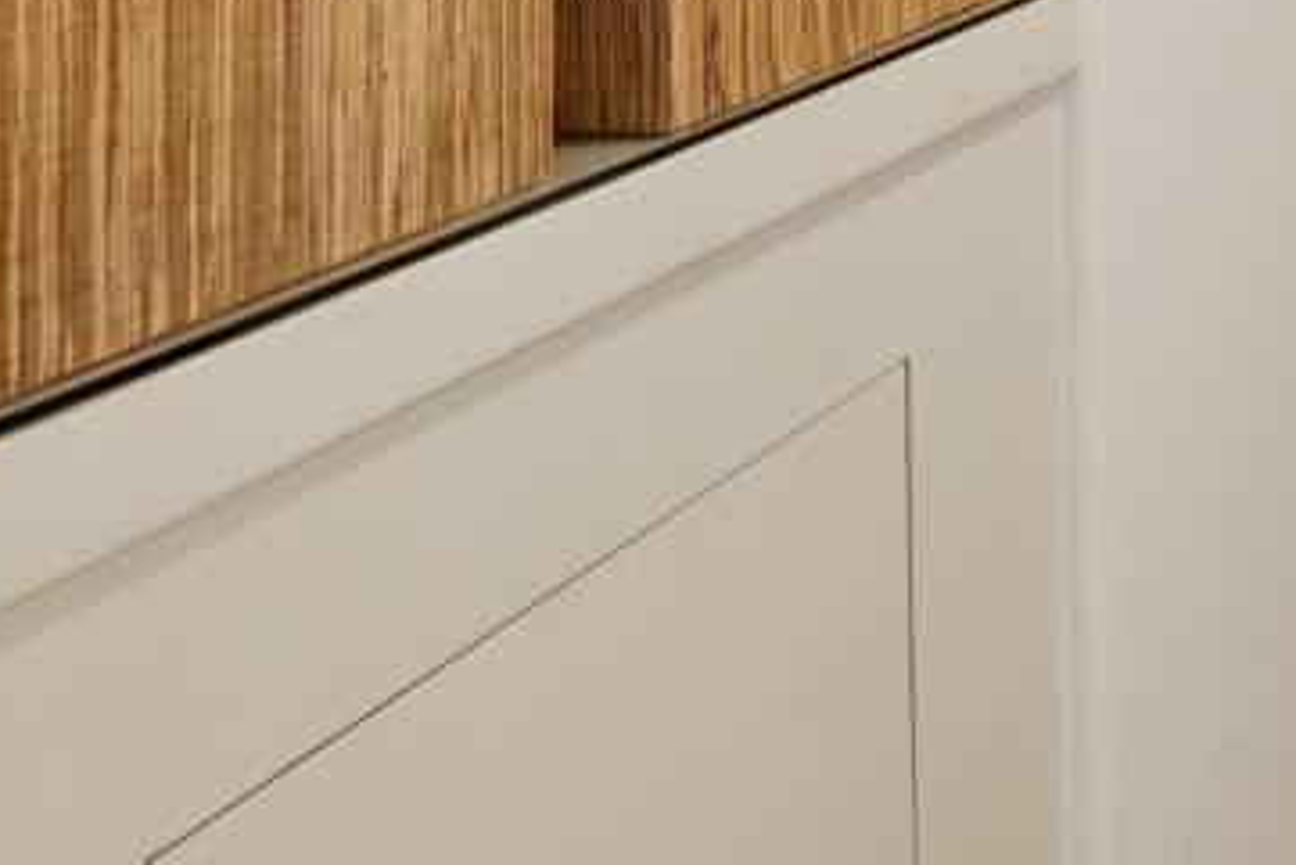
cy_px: -413
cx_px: 2190
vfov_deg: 21.3
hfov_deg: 23.7
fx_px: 1945
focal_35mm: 54
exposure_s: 1/20
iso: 640
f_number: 8
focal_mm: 13
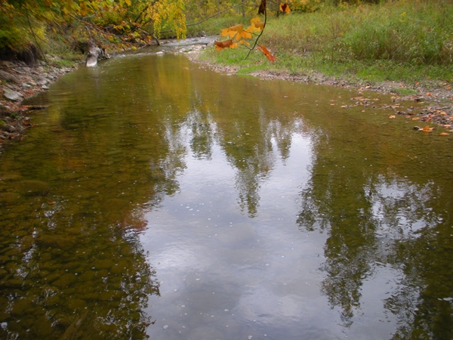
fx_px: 471
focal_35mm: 36
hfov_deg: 51.4
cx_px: 226
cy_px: 170
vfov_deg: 39.7
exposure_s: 1/69.7
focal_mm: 6.3
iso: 64
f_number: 3.5
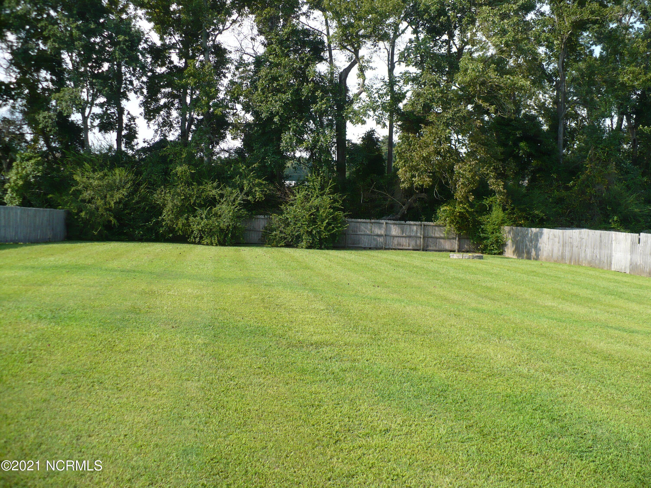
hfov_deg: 50.1
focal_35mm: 37
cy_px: 244
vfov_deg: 38.7
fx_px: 696
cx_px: 326
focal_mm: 6.1
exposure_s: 1/500
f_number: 2.8
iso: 100
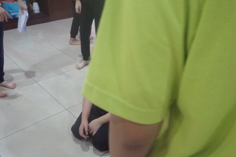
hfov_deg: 55.1
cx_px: 118
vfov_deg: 38.4
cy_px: 78
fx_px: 226
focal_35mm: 34
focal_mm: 23
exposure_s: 1/125
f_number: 14
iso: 10000
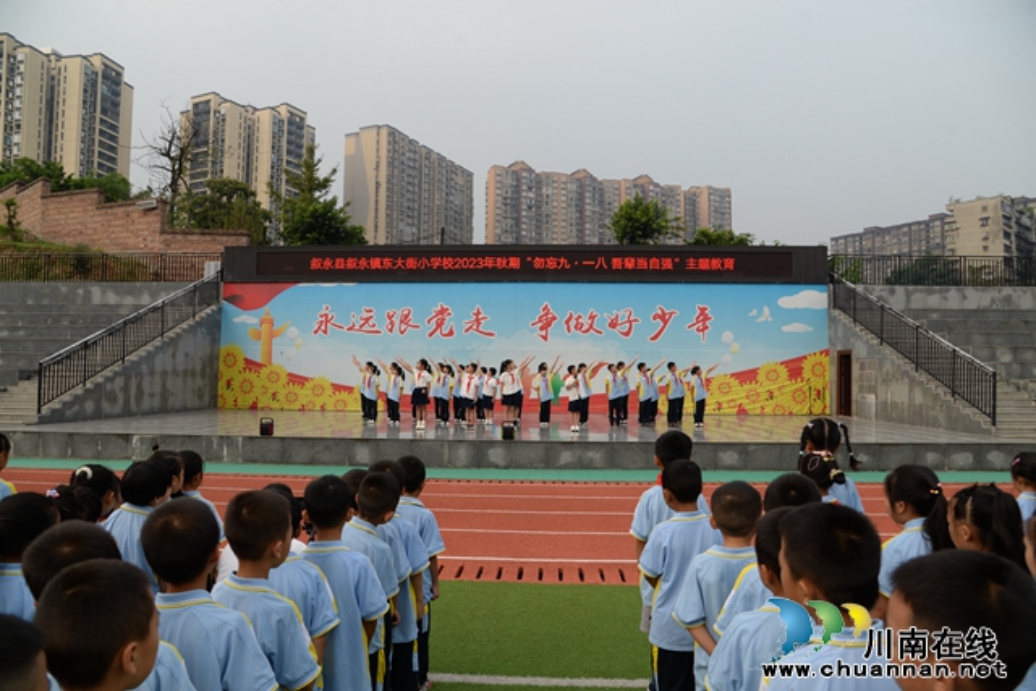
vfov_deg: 53.2
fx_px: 691
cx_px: 518
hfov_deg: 73.7
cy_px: 346
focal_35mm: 24
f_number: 6.3
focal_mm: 24
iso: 100
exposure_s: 1/250
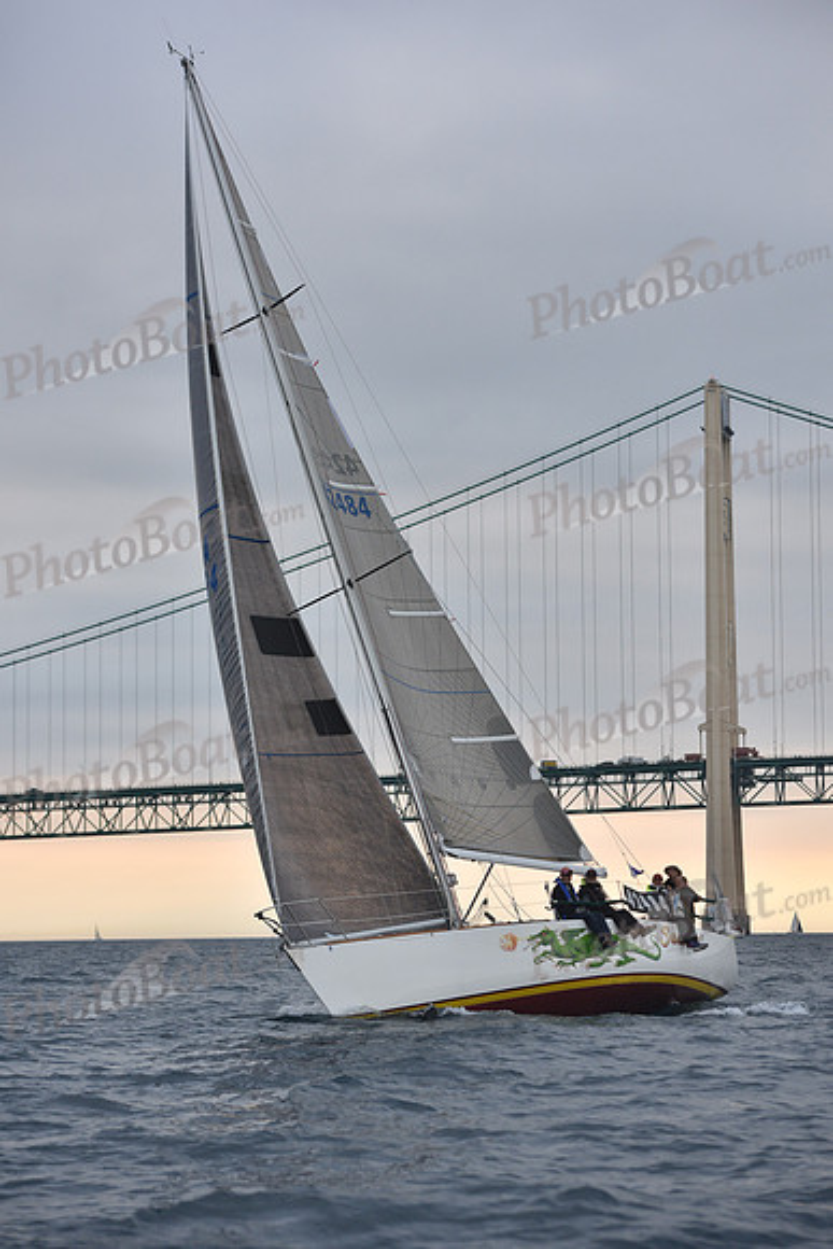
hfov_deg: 13.7
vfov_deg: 20.4
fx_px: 3468
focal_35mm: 100
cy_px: 624
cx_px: 416
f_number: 4.5
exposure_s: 1/640
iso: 500
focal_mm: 100
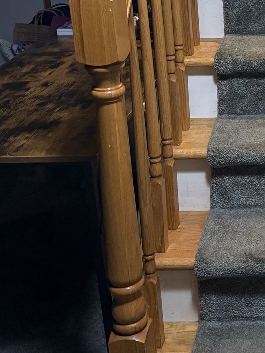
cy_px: 48
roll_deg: +0.1
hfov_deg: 21.2
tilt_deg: -16.8
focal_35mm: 64
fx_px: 653
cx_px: 326
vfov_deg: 29.3
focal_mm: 6.76
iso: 800
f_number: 1.78
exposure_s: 1/40
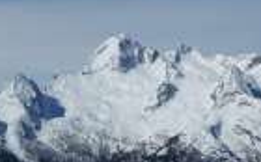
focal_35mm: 120
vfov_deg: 10.9
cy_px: 119
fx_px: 852
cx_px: 149
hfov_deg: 17.4
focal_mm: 7.8
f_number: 6.3
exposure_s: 1/1000
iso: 80
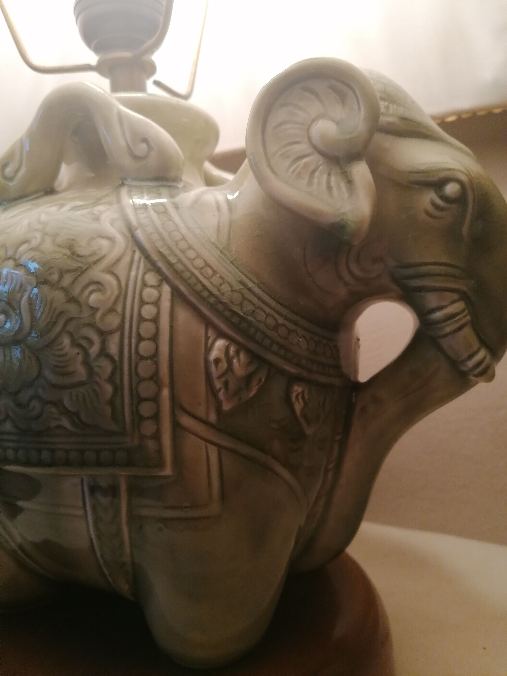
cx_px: 254
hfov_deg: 51.4
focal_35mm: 27
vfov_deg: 65.3
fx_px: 527
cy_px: 338
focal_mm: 4.75
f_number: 1.8
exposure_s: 1/60
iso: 160
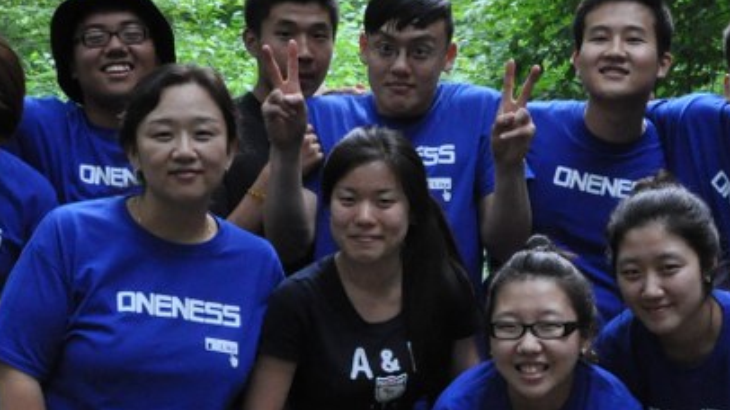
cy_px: 304
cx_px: 441
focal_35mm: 95
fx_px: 1838
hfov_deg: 22.4
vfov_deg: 12.7
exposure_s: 1/60
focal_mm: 24
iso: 2000
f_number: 11
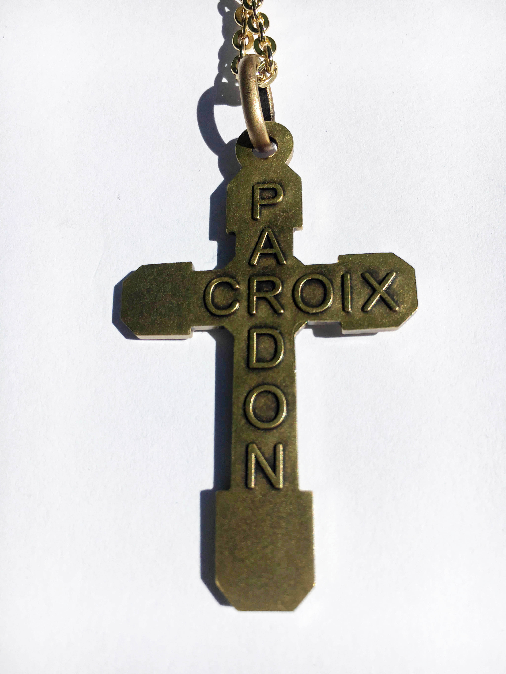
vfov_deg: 61.7
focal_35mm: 29
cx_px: 253
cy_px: 337
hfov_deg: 48.2
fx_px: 565
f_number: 2.2
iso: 25
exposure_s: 1/5917
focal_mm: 4.15
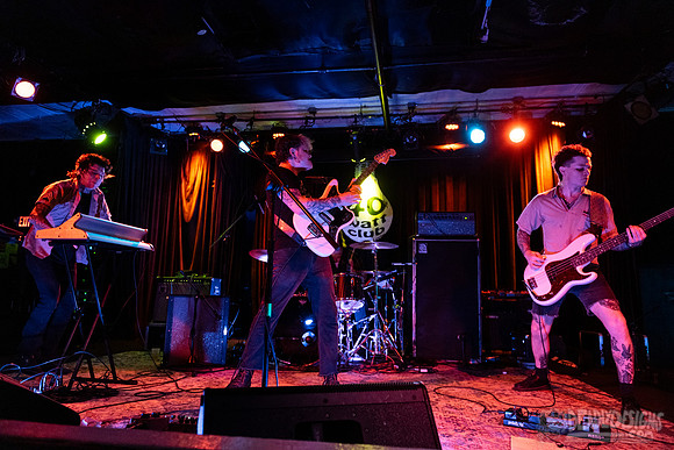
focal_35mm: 24
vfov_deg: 53.2
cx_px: 337
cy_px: 225
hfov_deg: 73.7
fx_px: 449
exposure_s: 1/200
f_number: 3.2
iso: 2000
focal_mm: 24
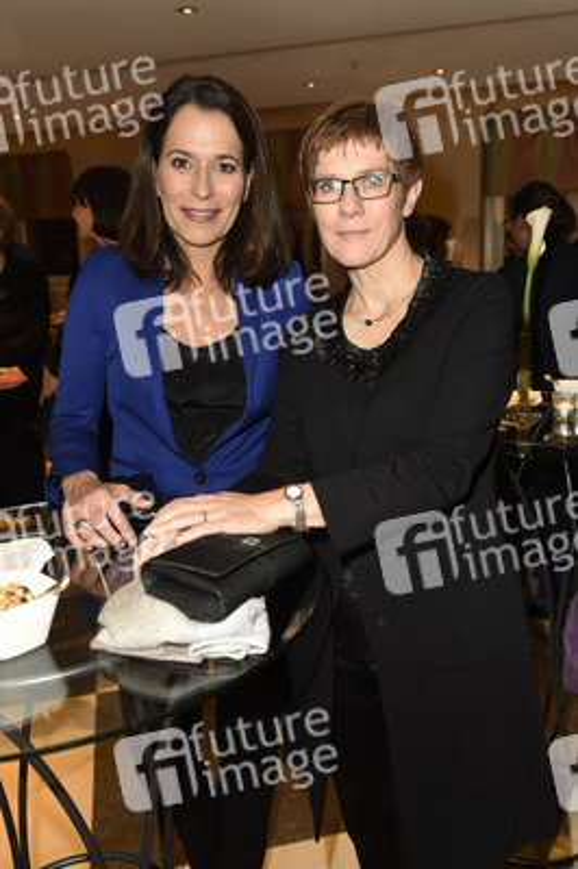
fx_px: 748
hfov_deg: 42.3
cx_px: 289
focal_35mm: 31
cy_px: 434
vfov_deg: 60.3
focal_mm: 31
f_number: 5
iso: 1000
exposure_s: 1/50
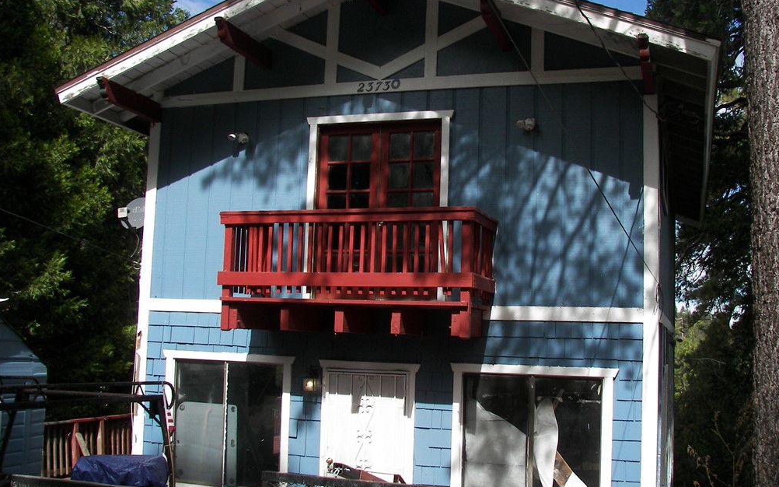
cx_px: 395
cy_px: 272
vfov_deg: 32.7
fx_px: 828
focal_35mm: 39
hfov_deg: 50.4
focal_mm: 6
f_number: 2.8
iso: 50
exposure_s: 1/640
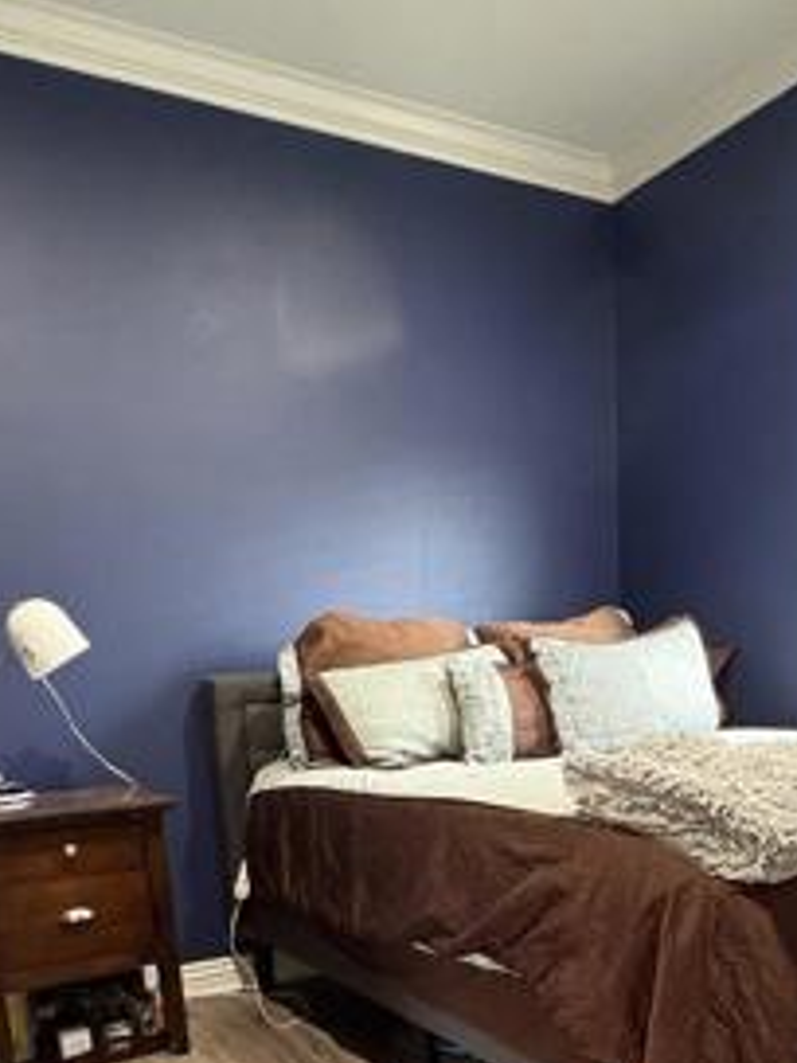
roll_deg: +2.7
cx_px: 465
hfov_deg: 42.8
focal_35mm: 33
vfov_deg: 51.4
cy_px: 872
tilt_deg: -11.0
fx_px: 1013
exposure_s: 1/40
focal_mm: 2.22
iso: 640
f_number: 2.2
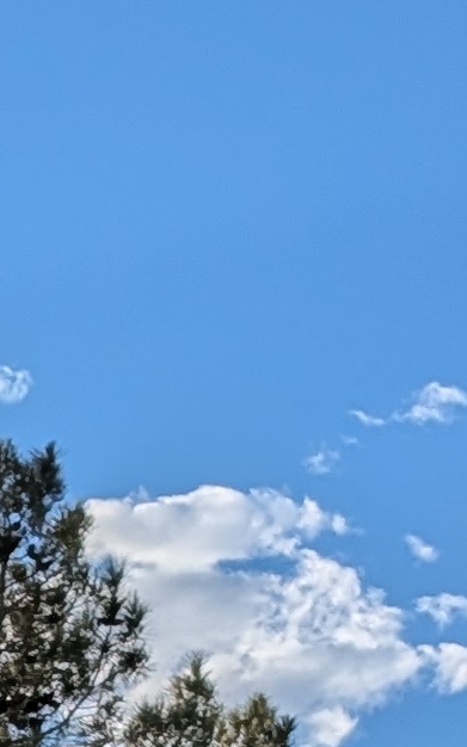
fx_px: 3382
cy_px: 2239
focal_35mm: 166
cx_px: -1345
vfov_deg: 9.7
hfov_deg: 6.5
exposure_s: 1/4149
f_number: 1.68
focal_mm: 6.9
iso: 21
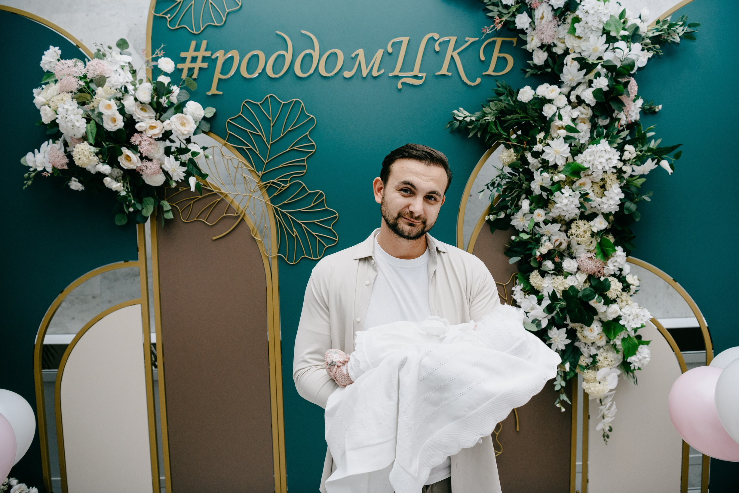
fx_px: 513
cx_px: 380
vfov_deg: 51.3
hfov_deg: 71.5
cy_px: 238
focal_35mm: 25
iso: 320
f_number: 4
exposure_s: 1/160
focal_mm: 24
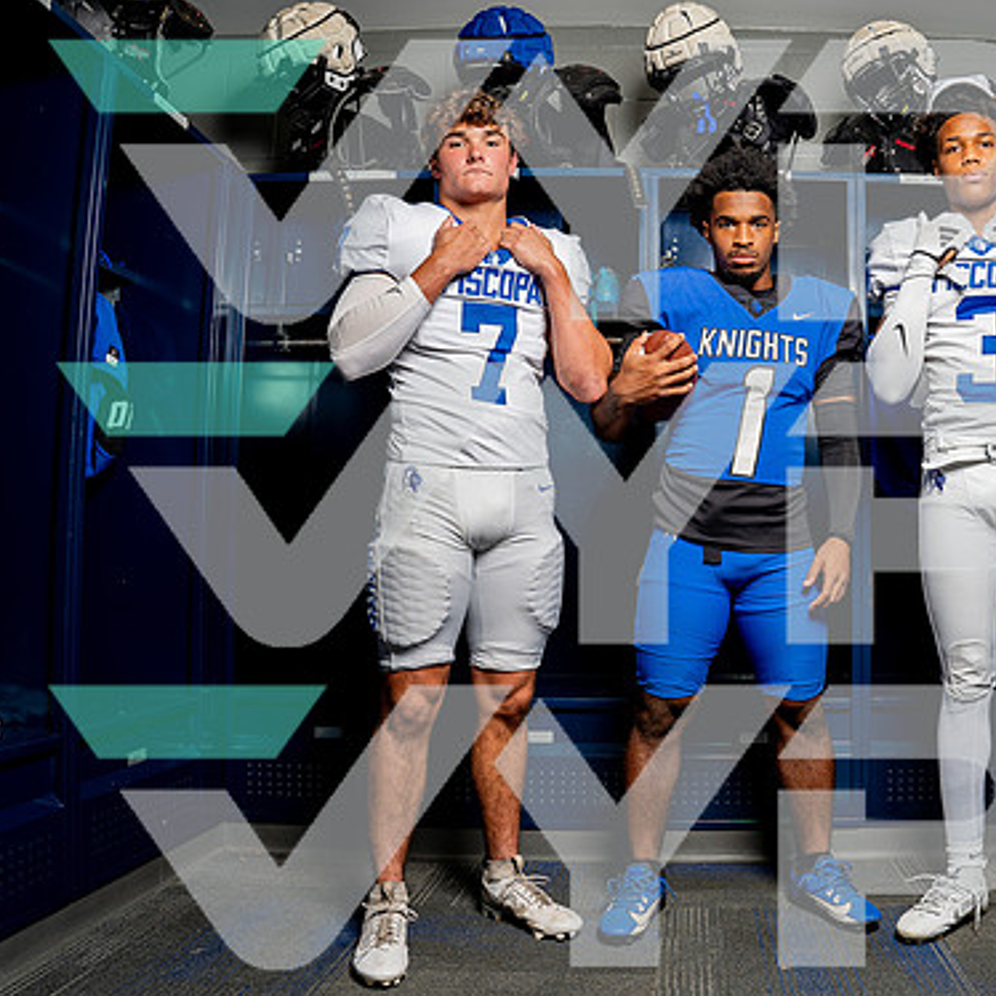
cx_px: 726
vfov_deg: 55.6
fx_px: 944
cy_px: 502
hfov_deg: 53.5
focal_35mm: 29
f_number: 5.6
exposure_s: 1/250
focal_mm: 21
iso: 100
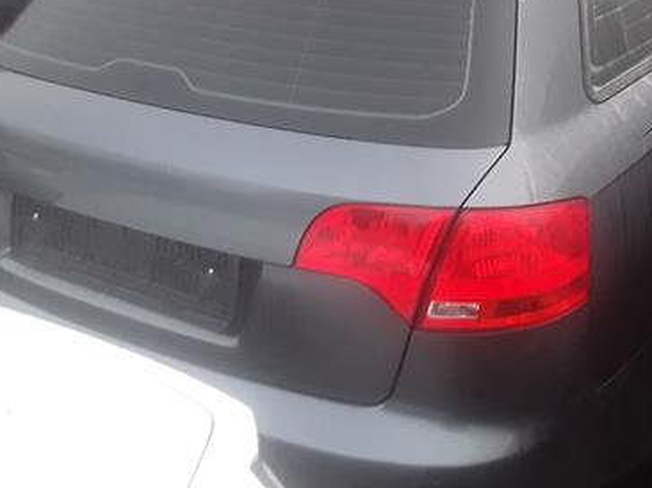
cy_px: 132
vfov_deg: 29.3
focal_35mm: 49
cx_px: 429
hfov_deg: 38.5
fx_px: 922
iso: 125
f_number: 1.9
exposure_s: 1/50
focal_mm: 2.91
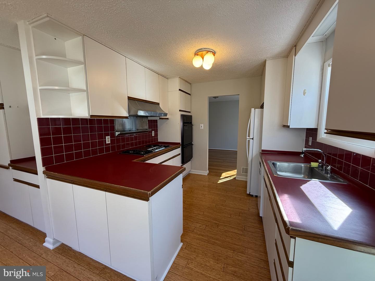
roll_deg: +0.2
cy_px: 140
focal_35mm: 14
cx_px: 188
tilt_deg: -6.2
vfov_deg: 85.7
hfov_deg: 102.1
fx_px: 152
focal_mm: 2.22
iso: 80
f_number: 2.2
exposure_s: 1/120
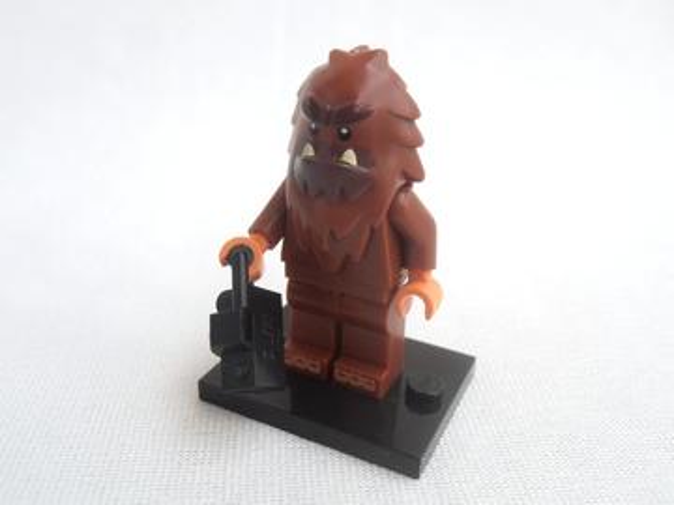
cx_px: 337
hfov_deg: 50.1
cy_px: 252
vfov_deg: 38.7
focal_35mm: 37
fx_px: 720
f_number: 3.9
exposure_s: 1/50
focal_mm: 6.61
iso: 80
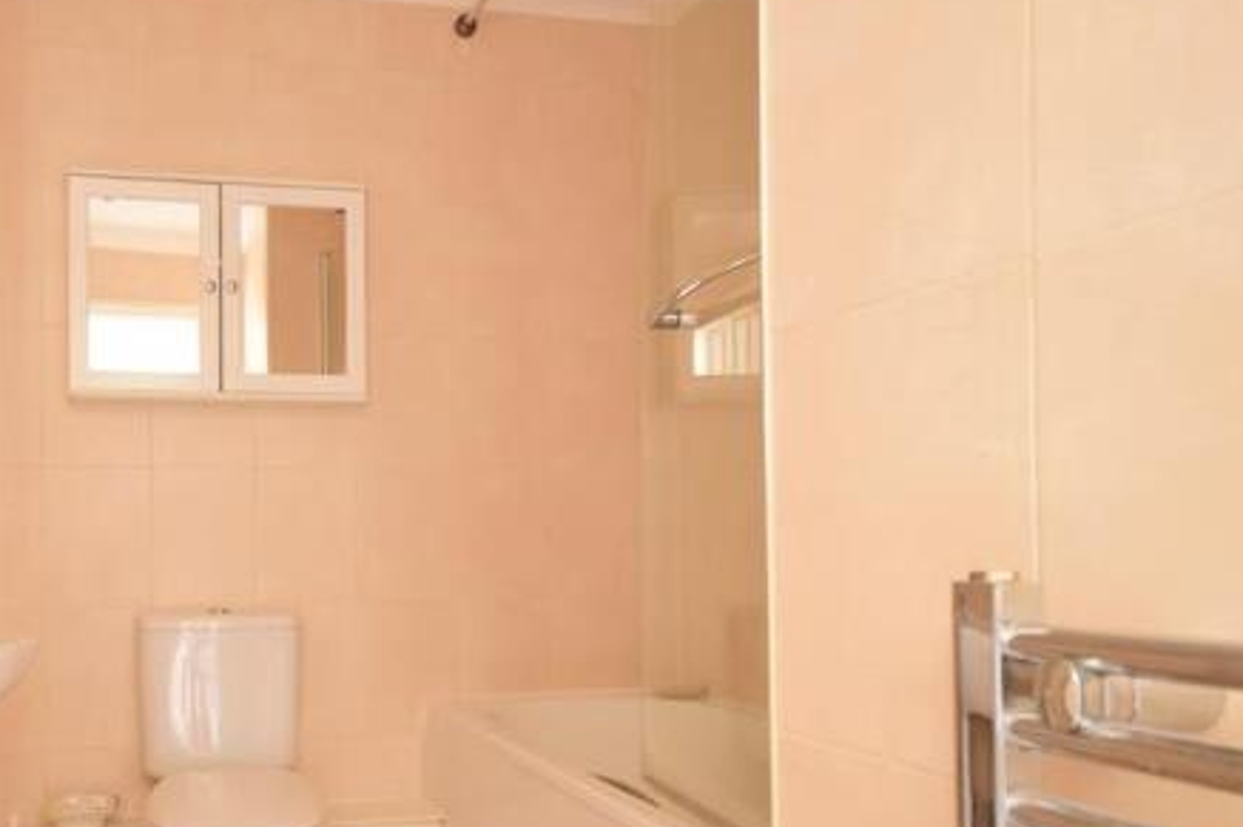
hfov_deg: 65.8
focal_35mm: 27
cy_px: 578
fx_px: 932
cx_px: 427
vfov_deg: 46.8
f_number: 5.6
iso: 400
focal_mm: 12
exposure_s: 1
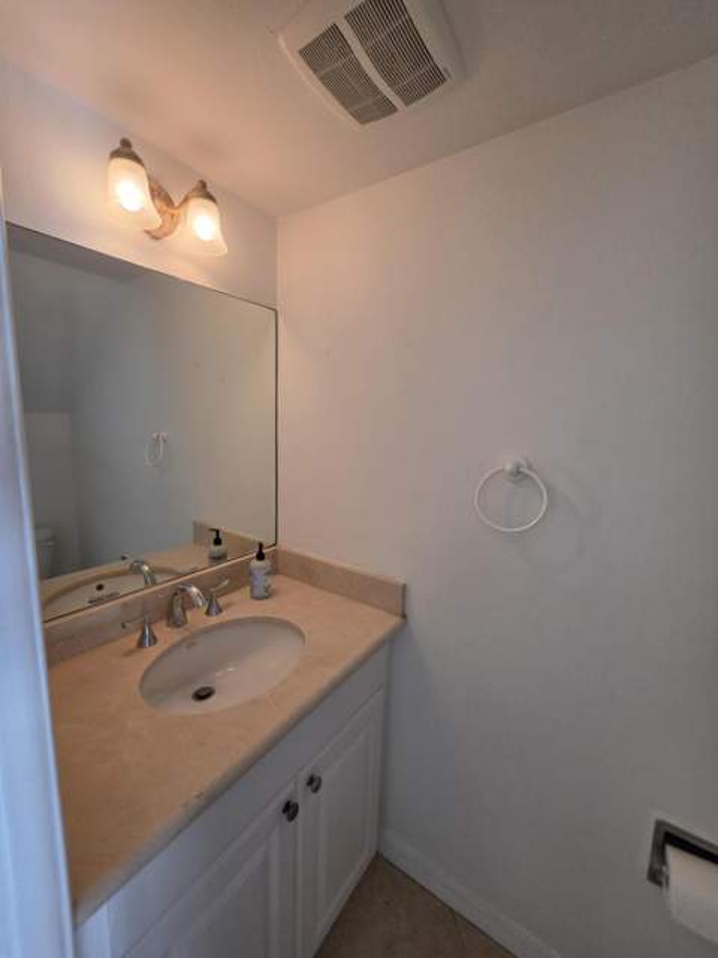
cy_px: 479
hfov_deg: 89.9
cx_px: 359
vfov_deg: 106.2
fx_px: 360
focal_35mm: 13
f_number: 1.9
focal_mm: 2.2
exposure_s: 1/120
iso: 250
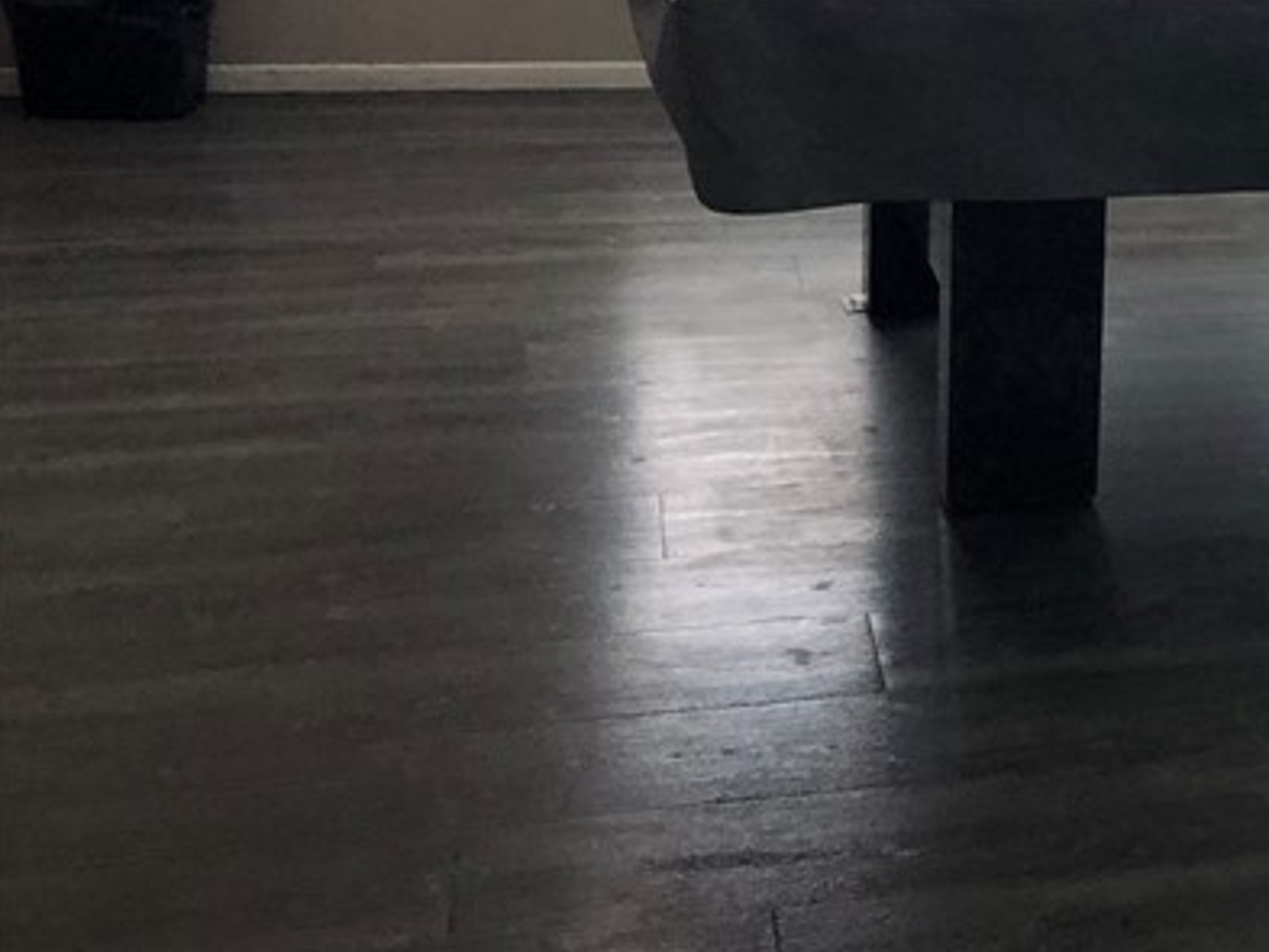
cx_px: 1644
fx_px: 2677
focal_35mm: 73
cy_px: 152
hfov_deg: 23.6
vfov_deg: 19.9
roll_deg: -3.1
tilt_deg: -13.6
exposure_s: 1/20
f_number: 1.8
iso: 40
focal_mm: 3.99
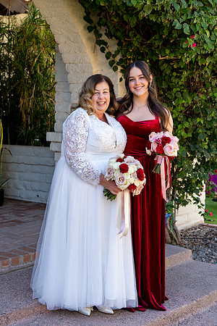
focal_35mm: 70
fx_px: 633
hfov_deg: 19.5
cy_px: 163
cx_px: 108
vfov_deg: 28.8
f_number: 5.6
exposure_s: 1/250
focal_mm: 70
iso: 320
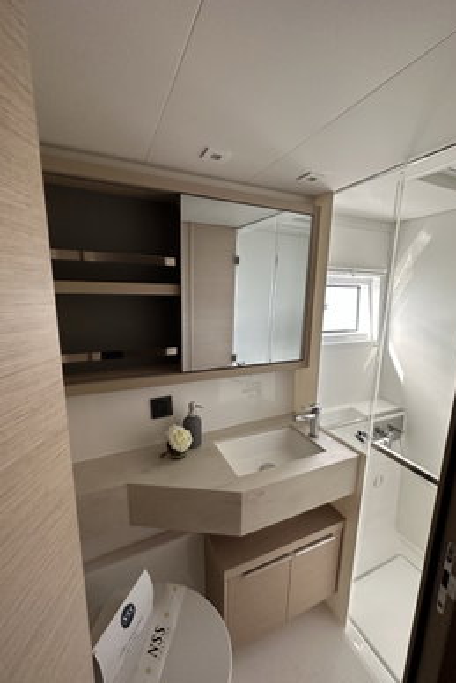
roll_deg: -1.4
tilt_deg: -10.9
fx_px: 285
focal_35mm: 15
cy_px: 345
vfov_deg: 100.4
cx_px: 236
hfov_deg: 77.3
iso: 320
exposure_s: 1/76
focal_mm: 2.22
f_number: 2.2
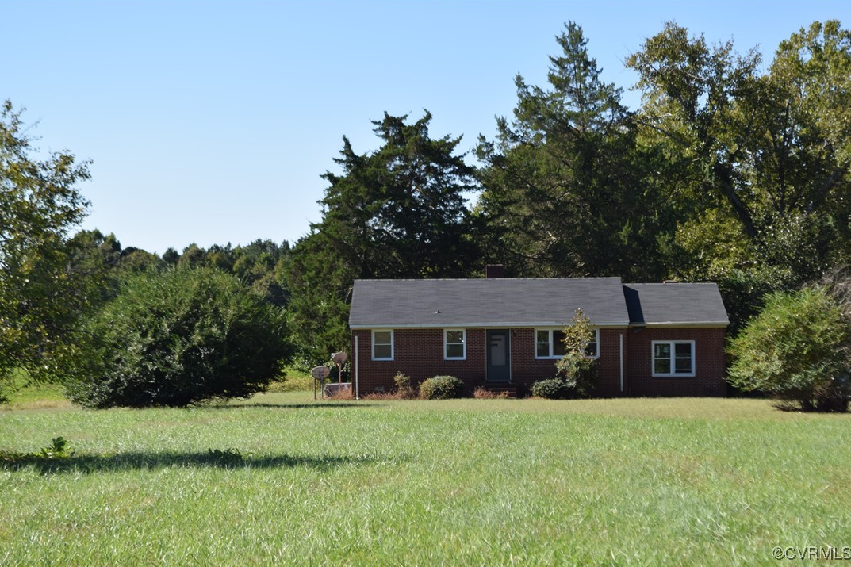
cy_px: 282
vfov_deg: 16.4
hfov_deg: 24.3
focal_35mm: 84
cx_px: 425
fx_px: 1974
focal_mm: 55
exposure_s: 1/200
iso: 100
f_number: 8
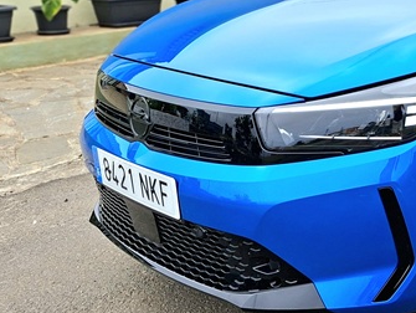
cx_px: 487
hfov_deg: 27.0
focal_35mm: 64
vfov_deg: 22.9
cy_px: 114
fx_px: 770
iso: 50
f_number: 1.8
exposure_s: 1/1667
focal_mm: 5.54
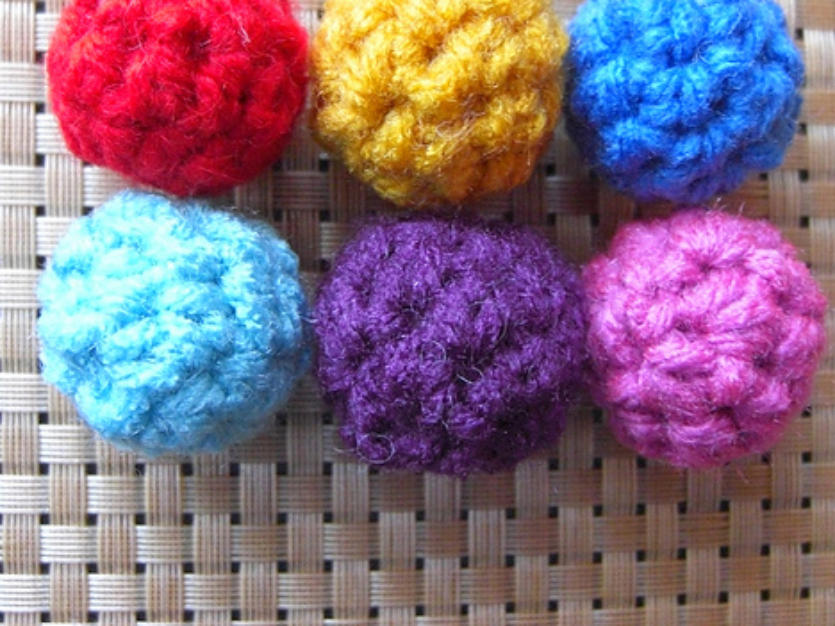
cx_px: 416
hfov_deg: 36.8
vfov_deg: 27.8
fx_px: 1254
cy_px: 200
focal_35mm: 52
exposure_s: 1/20
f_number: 2.8
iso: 800
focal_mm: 7.9
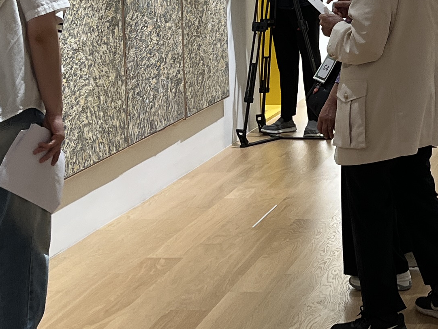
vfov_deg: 15.1
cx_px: 426
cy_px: 37
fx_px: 1227
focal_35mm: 97
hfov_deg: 19.7
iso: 100
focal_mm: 5.1
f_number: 1.6
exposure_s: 1/120
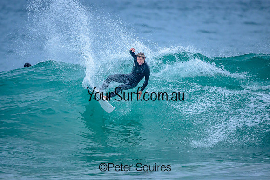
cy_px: 90
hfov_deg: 2.6
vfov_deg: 1.7
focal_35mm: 800
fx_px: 6001
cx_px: 135
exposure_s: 1/3200
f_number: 6.3
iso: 1800
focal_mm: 800
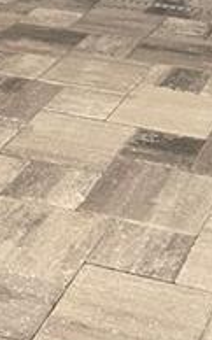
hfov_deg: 12.0
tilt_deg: -10.6
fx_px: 1009
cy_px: -145
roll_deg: -1.0
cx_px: 105
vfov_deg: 17.5
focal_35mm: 109
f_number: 1.6
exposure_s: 1/30
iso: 500
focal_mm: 5.1
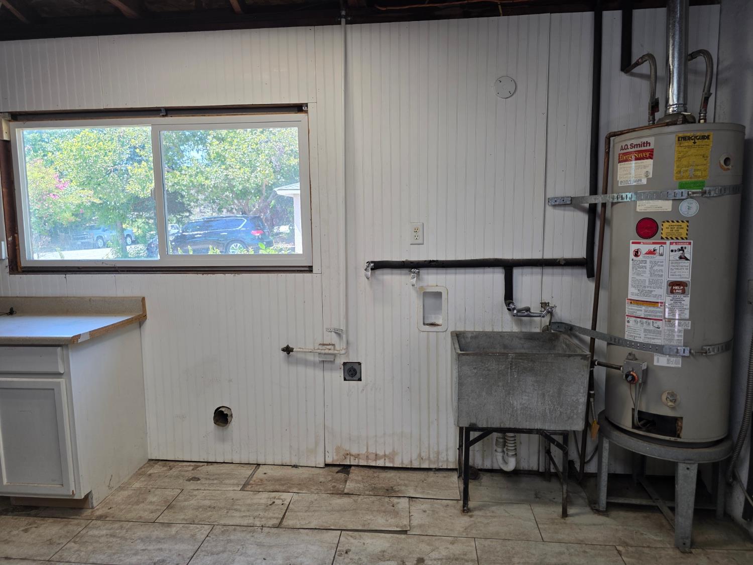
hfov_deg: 73.9
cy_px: 282
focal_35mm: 23
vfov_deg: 58.9
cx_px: 376
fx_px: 500
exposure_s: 1/120
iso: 100
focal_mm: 6.3
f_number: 1.7
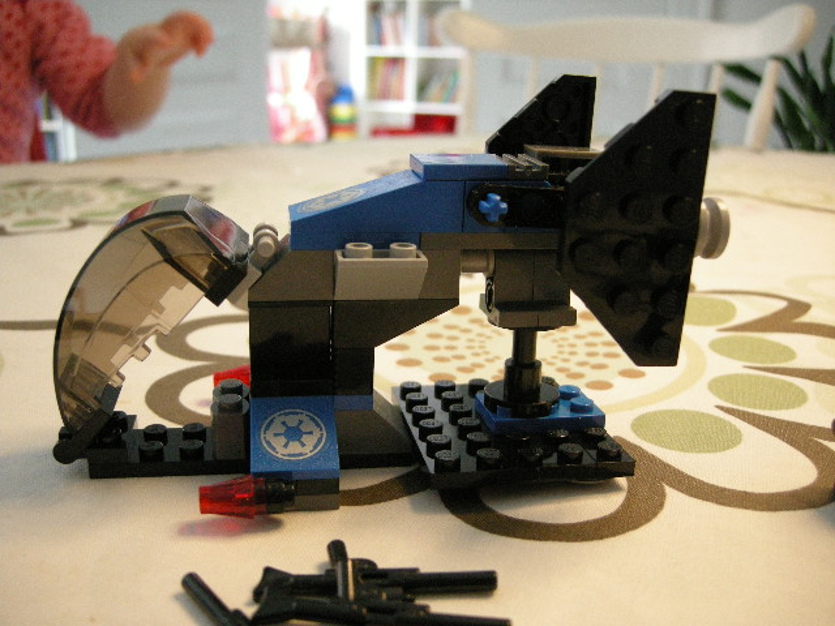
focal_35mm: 36
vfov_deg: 39.7
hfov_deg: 51.4
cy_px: 313
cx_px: 418
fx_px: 868
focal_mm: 7.5
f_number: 2.7
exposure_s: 1/17
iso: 400
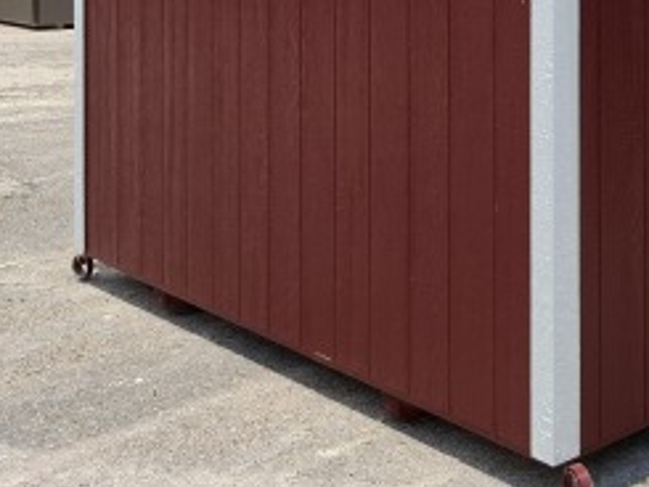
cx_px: 514
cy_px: -42
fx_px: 1125
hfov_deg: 31.4
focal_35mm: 60
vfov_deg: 23.1
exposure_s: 1/2513
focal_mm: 5.54
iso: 50
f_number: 1.8
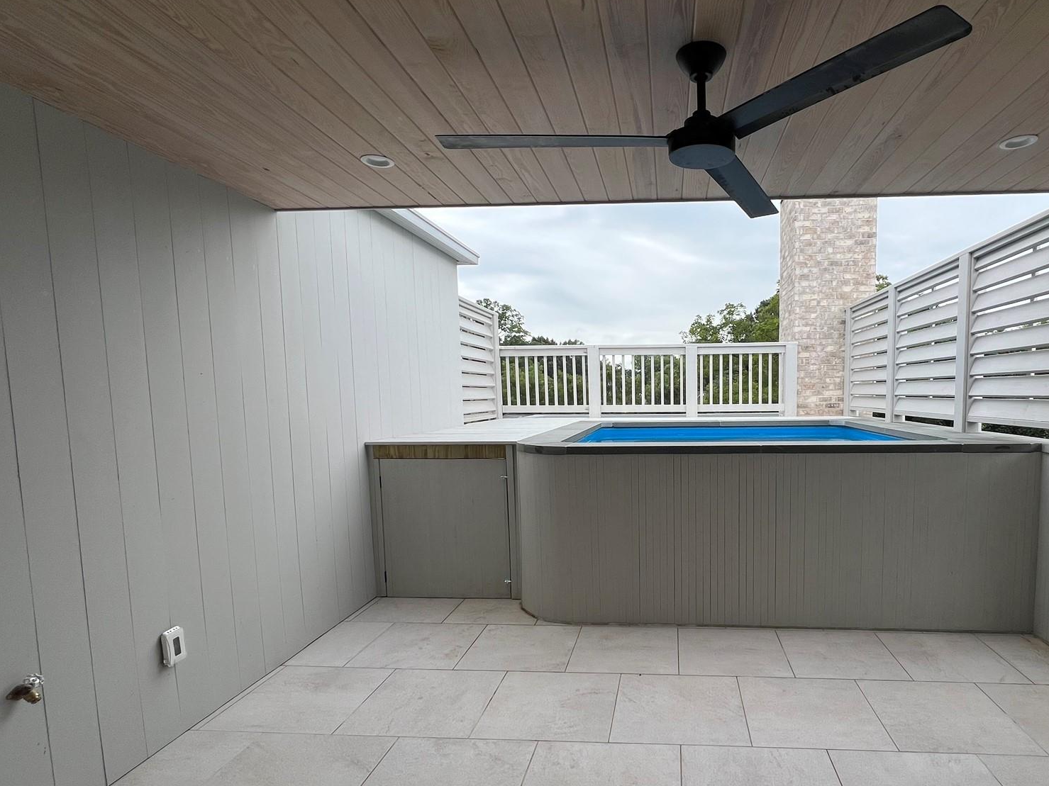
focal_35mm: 18
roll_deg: +0.4
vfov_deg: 71.3
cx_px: 645
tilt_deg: -5.9
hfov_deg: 86.3
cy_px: 446
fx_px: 545
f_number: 1.8
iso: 32
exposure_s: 1/935
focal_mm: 1.57
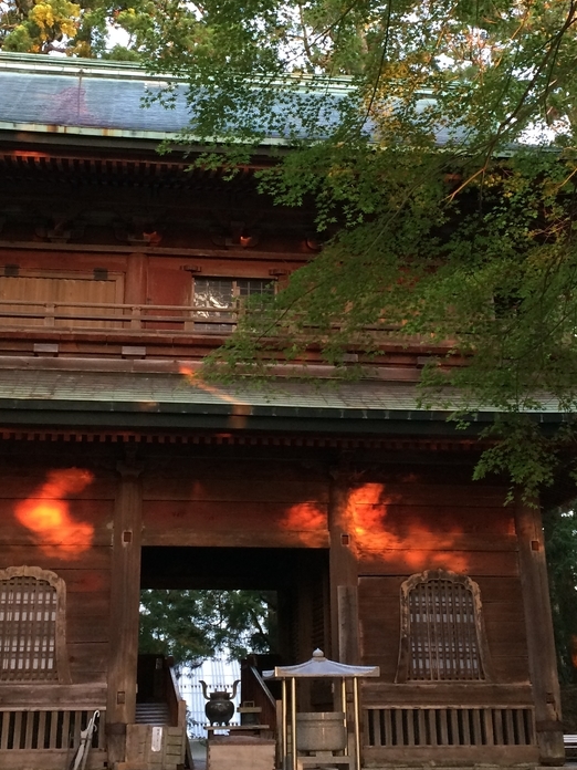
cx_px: 267
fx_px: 1111
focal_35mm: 50
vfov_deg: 37.9
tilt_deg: +20.5
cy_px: 280
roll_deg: +1.3
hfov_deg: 29.1
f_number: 2.2
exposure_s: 1/30
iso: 100
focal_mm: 4.15
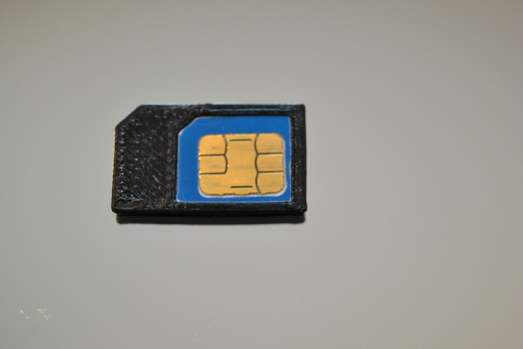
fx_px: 1198
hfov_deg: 24.6
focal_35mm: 82
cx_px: 262
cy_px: 174
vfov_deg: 16.6
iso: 2200
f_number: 5.6
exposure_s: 1/60
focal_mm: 55
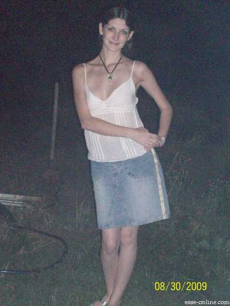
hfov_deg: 18.0
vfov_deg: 23.8
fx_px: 726
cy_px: 153
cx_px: 115
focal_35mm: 82
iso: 1000
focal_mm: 13.7
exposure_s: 1/223
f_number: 4.6
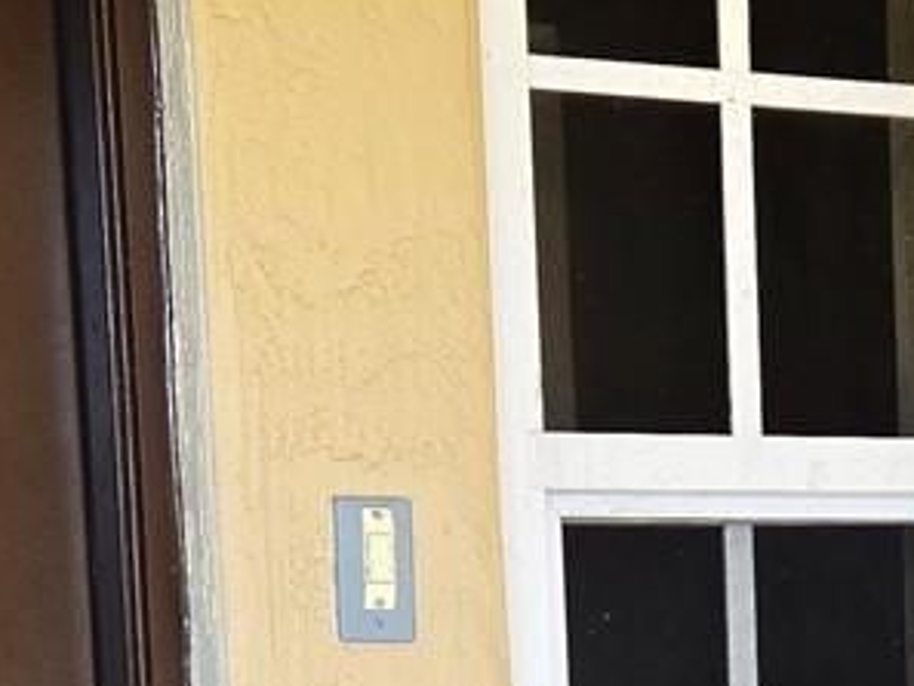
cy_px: 1003
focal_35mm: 124
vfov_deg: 11.5
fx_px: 3275
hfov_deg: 15.6
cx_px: 905
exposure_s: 1/180
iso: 125
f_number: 1.8
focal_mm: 5.4
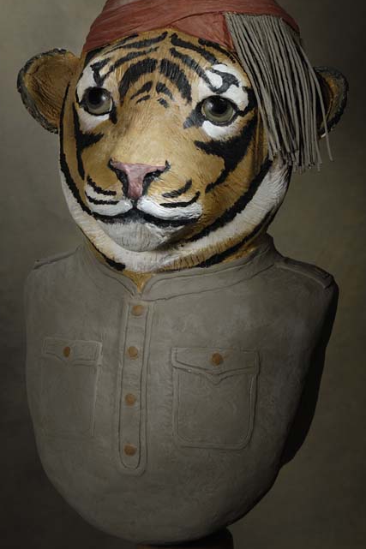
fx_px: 2228
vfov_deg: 14.1
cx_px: 174
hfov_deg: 9.4
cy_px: 265
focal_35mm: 146
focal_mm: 78
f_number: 6.3
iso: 100
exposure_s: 1/125
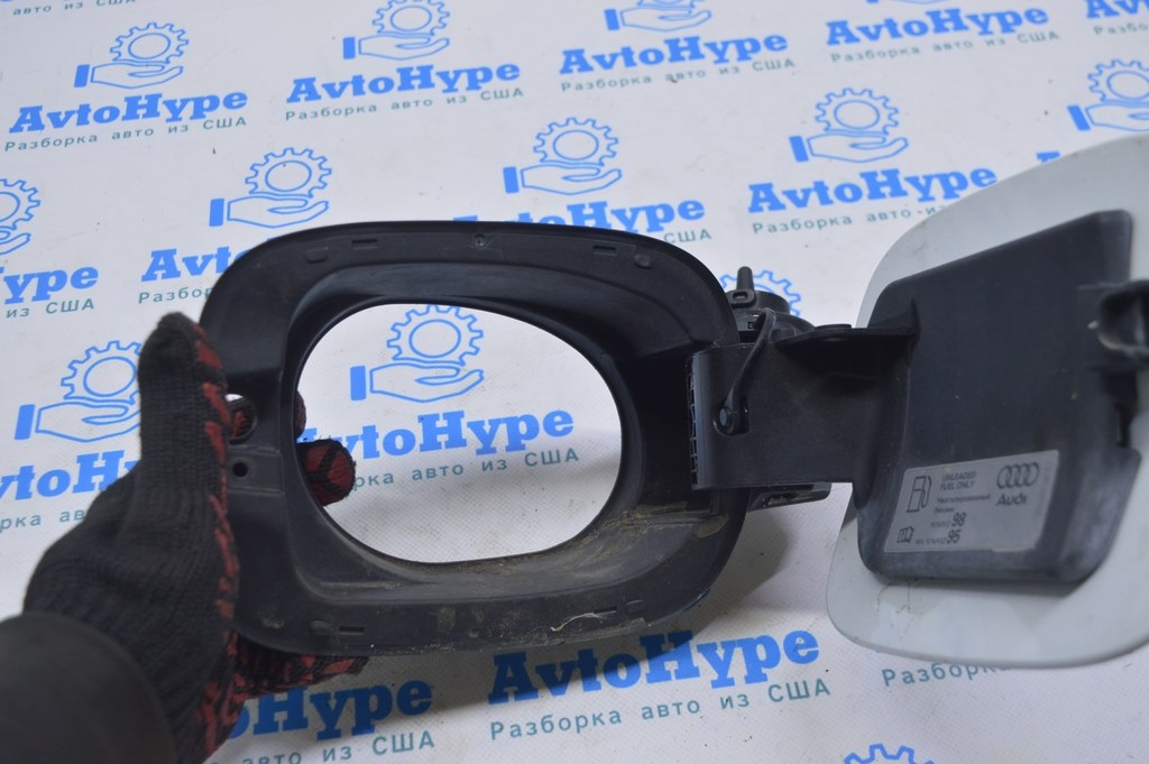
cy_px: 382
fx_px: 1435
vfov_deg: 29.8
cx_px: 574
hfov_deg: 43.6
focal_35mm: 45
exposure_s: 1/25
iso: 400
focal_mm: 30
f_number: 5.6
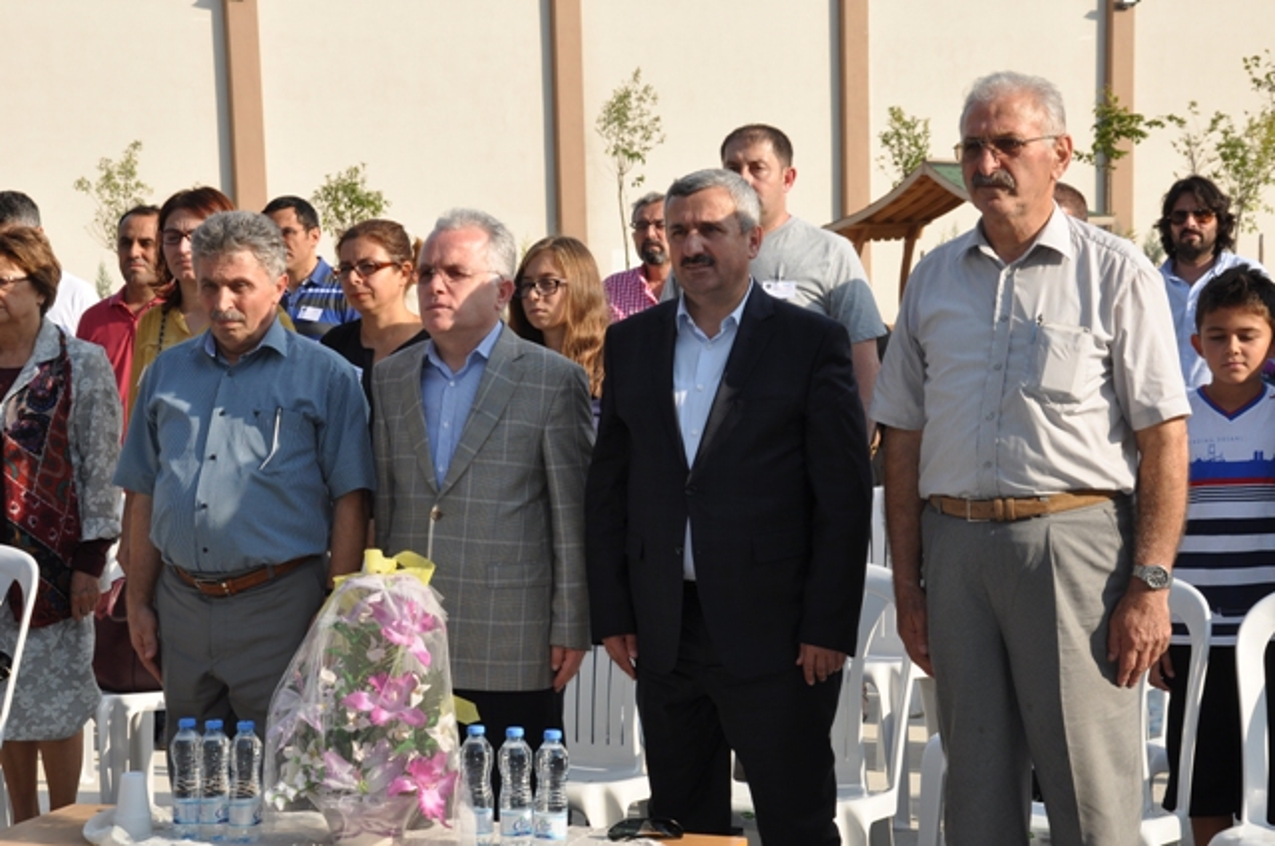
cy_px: 423
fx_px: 2759
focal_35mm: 78
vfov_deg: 17.4
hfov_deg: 26.0
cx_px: 638
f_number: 10
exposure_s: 1/200
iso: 200
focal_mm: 52
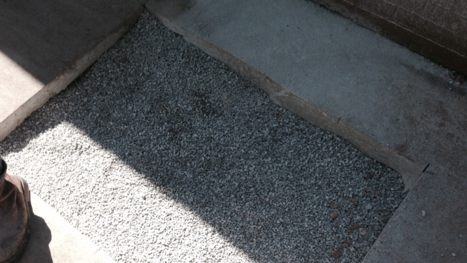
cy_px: 160
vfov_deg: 31.9
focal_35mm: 37
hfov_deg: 54.0
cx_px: 238
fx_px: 458
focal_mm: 4.12
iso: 50
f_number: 2.4
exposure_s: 1/1323
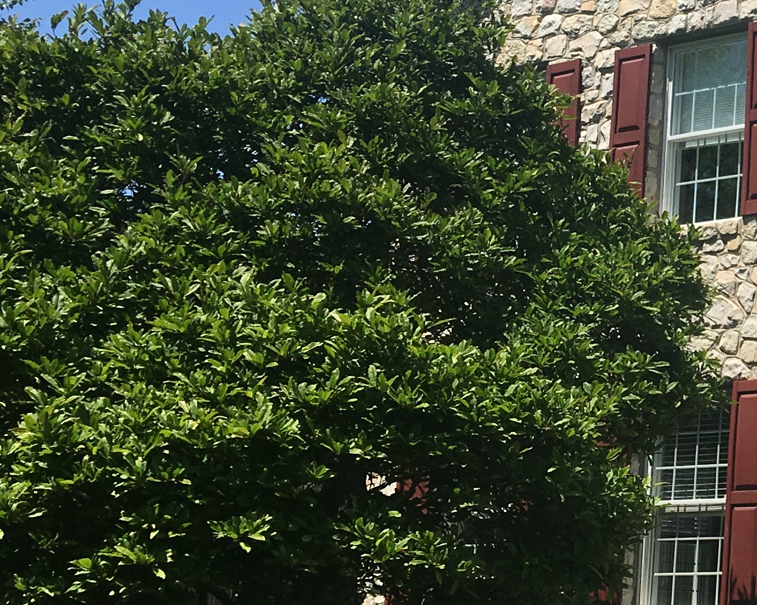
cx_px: 1108
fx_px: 1949
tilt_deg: +11.4
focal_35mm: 87
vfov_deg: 17.7
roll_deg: -0.7
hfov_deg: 19.4
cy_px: 296
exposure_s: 1/1876
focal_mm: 4.15
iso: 25
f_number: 2.2
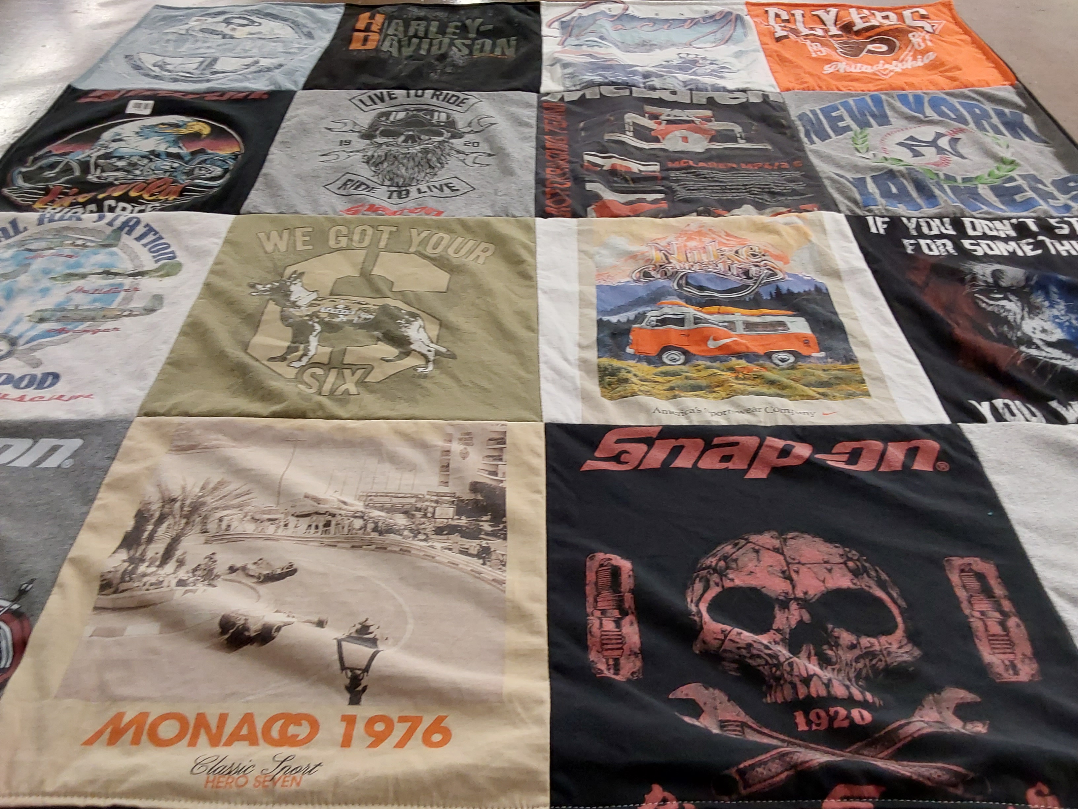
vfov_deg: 49.7
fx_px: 872
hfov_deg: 63.4
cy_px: 404
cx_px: 539
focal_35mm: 28
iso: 125
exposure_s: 1/60
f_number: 1.9
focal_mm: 2.91
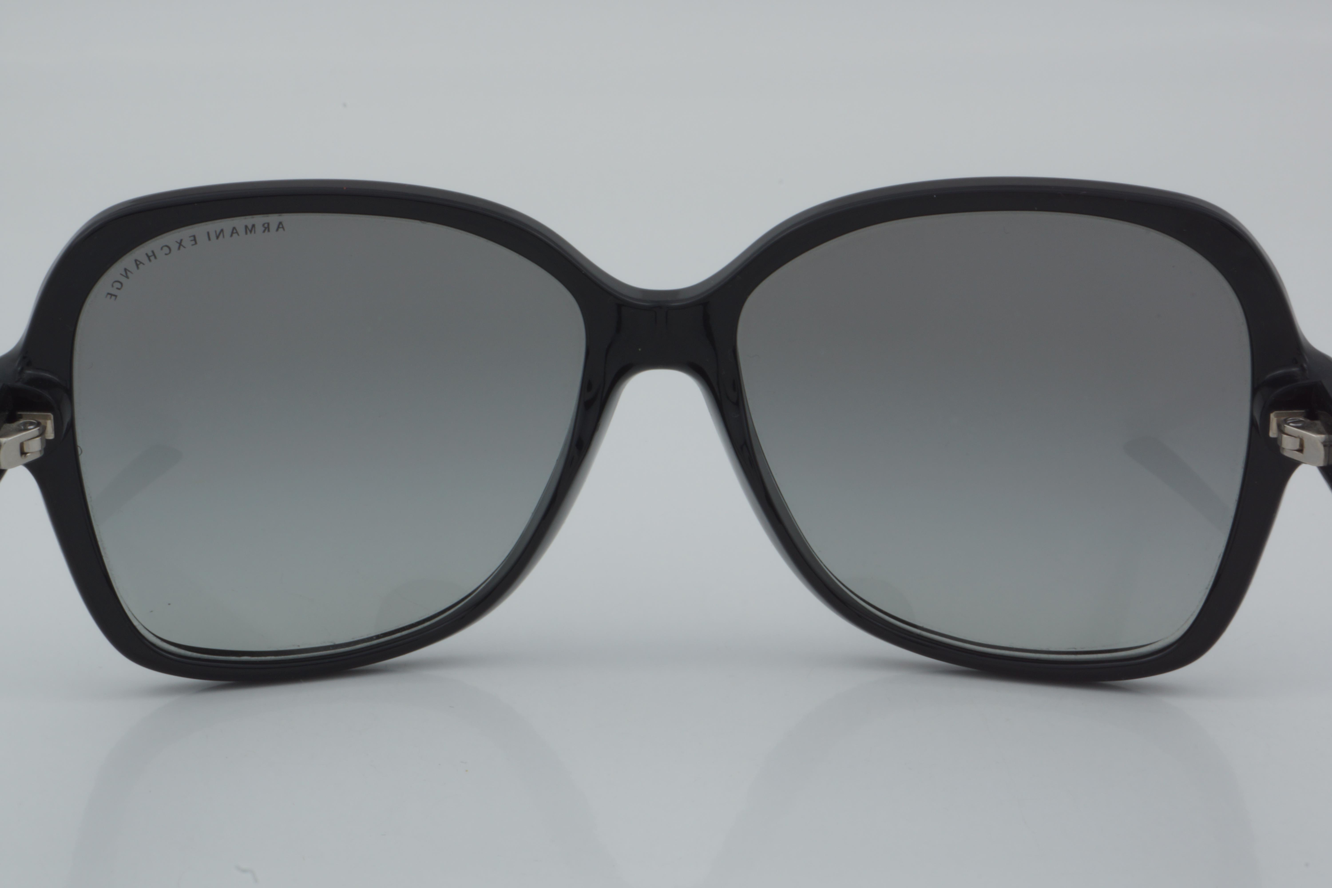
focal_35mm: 82
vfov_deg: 16.6
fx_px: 3052
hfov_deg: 24.6
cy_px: 444
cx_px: 666
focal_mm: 55
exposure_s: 1/4
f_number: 32
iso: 100
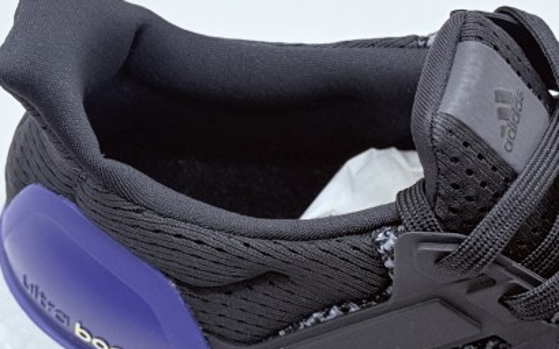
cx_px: 276
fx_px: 807
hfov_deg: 38.2
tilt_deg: -53.8
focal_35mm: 53
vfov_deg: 24.4
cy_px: 149
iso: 64
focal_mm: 6.76
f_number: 1.78
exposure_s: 1/646
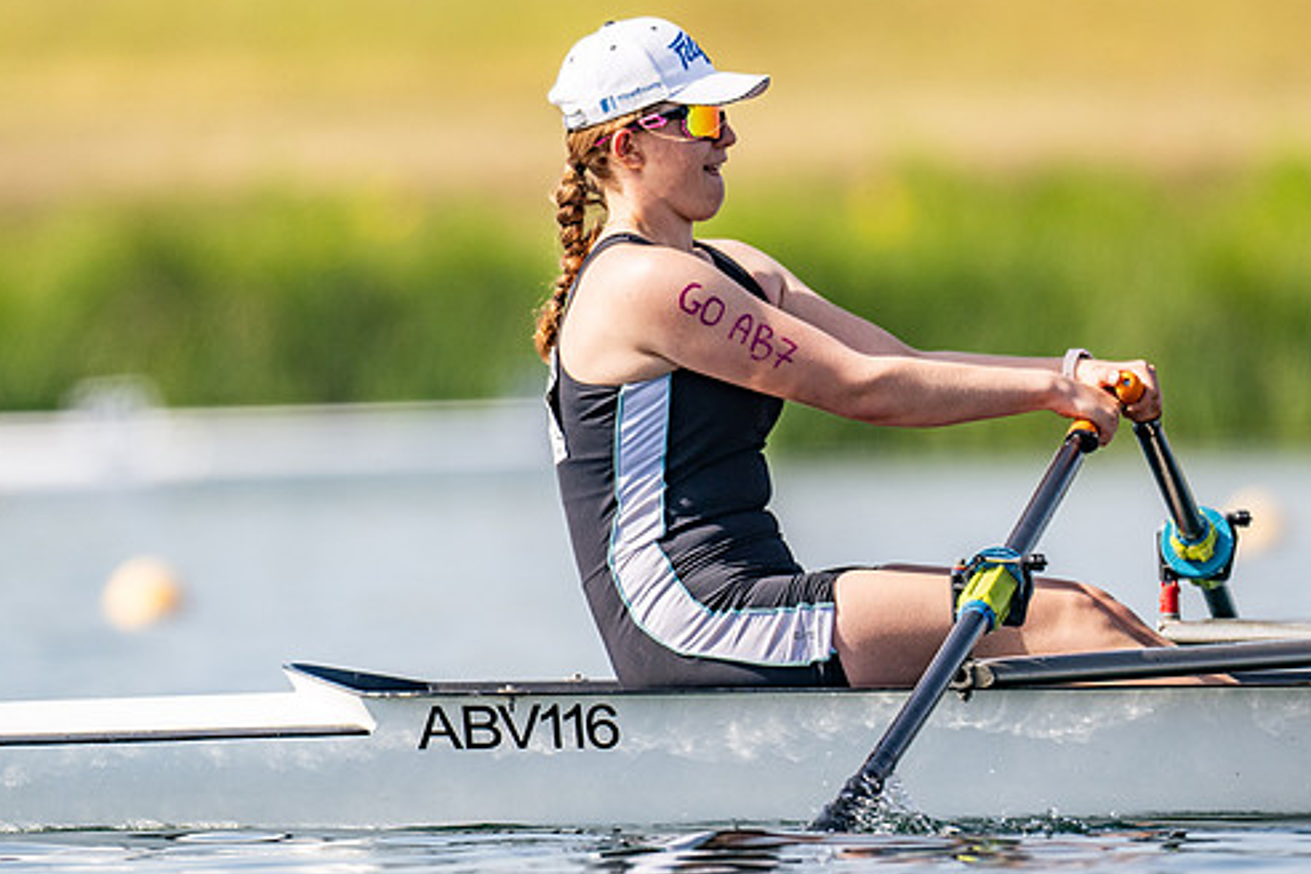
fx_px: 38635
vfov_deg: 1.3
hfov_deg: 1.9
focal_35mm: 1061
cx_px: 693
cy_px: 413
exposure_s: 1/2500
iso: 180
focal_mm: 600
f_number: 4
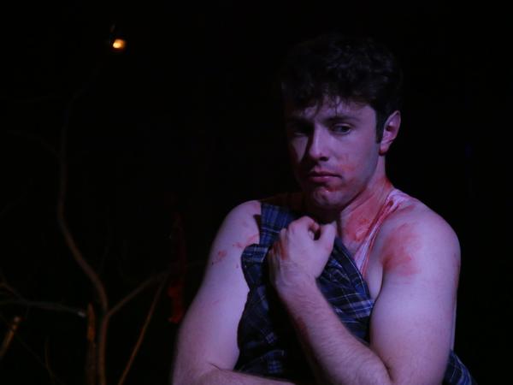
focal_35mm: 146
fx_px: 2164
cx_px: 256
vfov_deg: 10.2
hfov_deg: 13.5
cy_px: 192
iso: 3200
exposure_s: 1/40
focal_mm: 73
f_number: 5.4
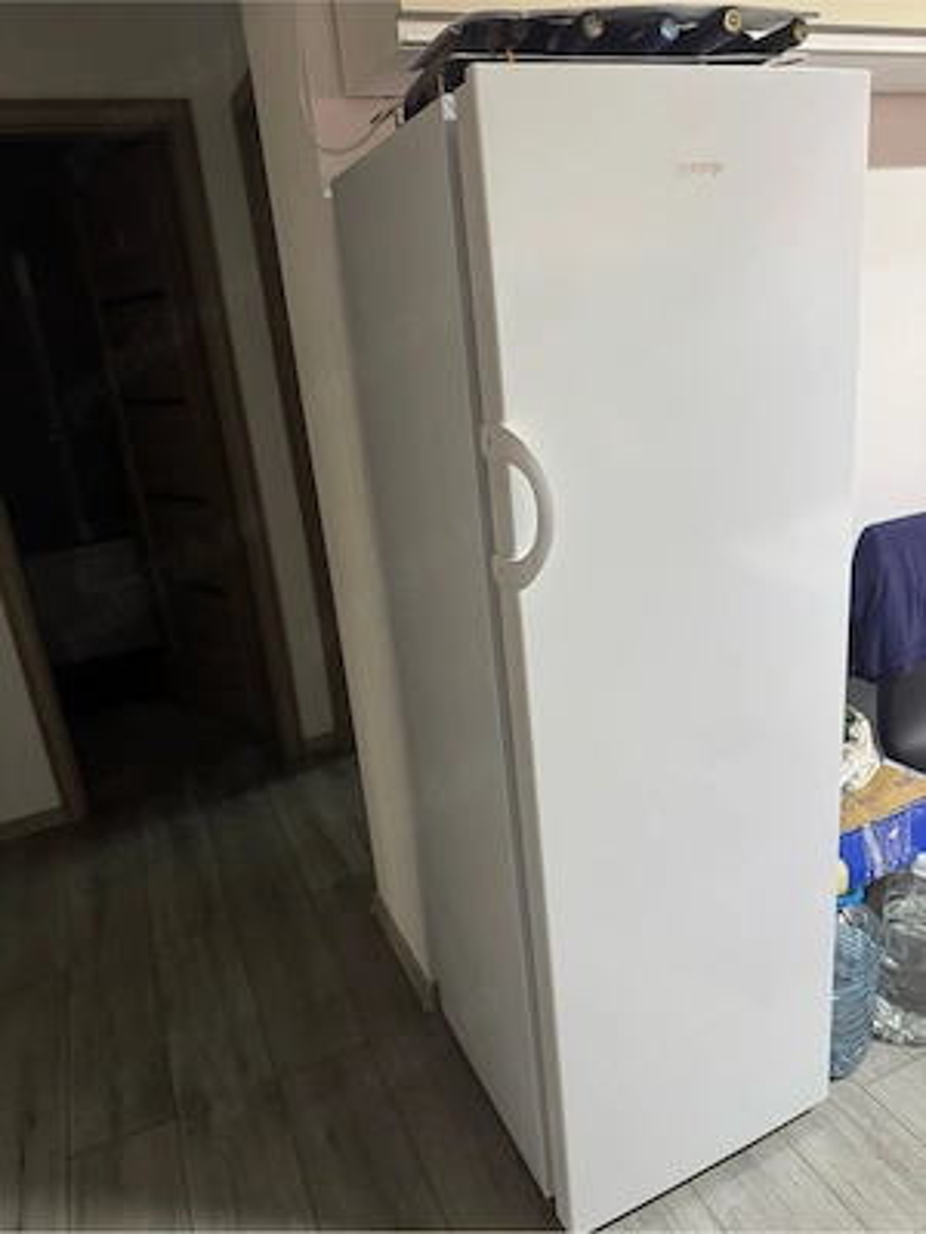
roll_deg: +5.6
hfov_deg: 56.8
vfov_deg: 71.6
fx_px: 856
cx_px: 463
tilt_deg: -19.2
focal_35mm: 24
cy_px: 617
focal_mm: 6.76
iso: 500
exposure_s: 1/60
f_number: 1.78
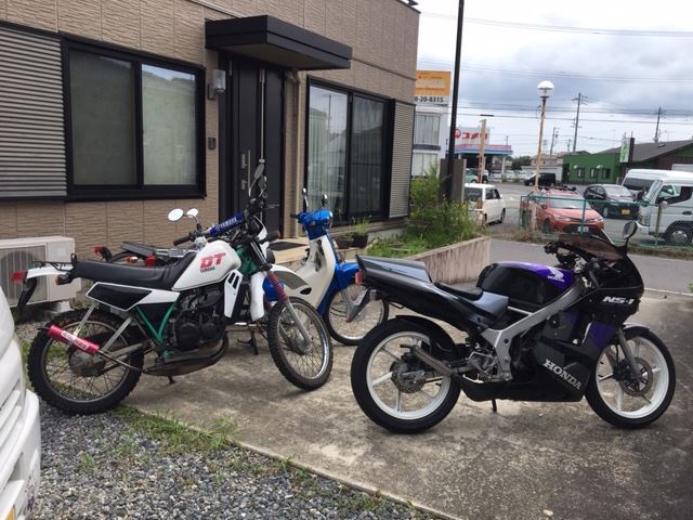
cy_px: 260
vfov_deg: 48.2
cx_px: 346
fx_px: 581
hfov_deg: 61.7
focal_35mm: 29
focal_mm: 4.15
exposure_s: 1/1326
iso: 25
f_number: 2.2
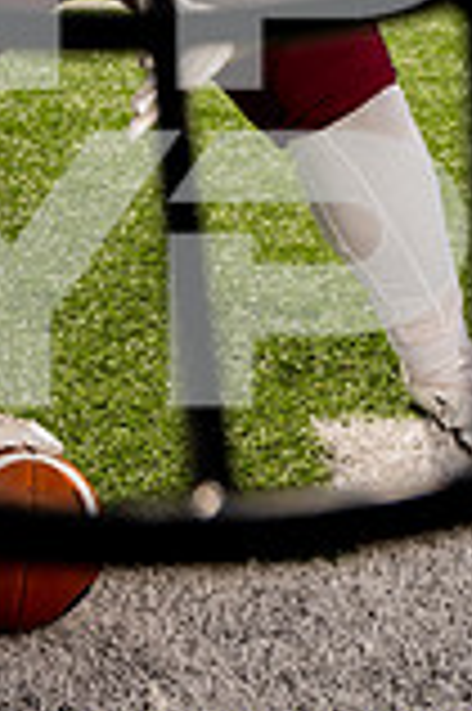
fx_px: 1793
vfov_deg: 21.4
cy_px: -45
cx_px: 126
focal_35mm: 91
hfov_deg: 14.9
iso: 100
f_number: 8
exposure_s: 1/250
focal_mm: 32
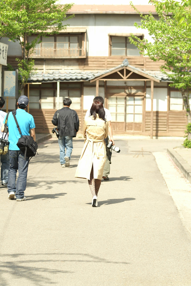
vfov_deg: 16.9
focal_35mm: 121
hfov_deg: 11.3
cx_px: 95
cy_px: 143
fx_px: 963
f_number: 4.5
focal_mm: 80
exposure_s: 1/500
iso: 100
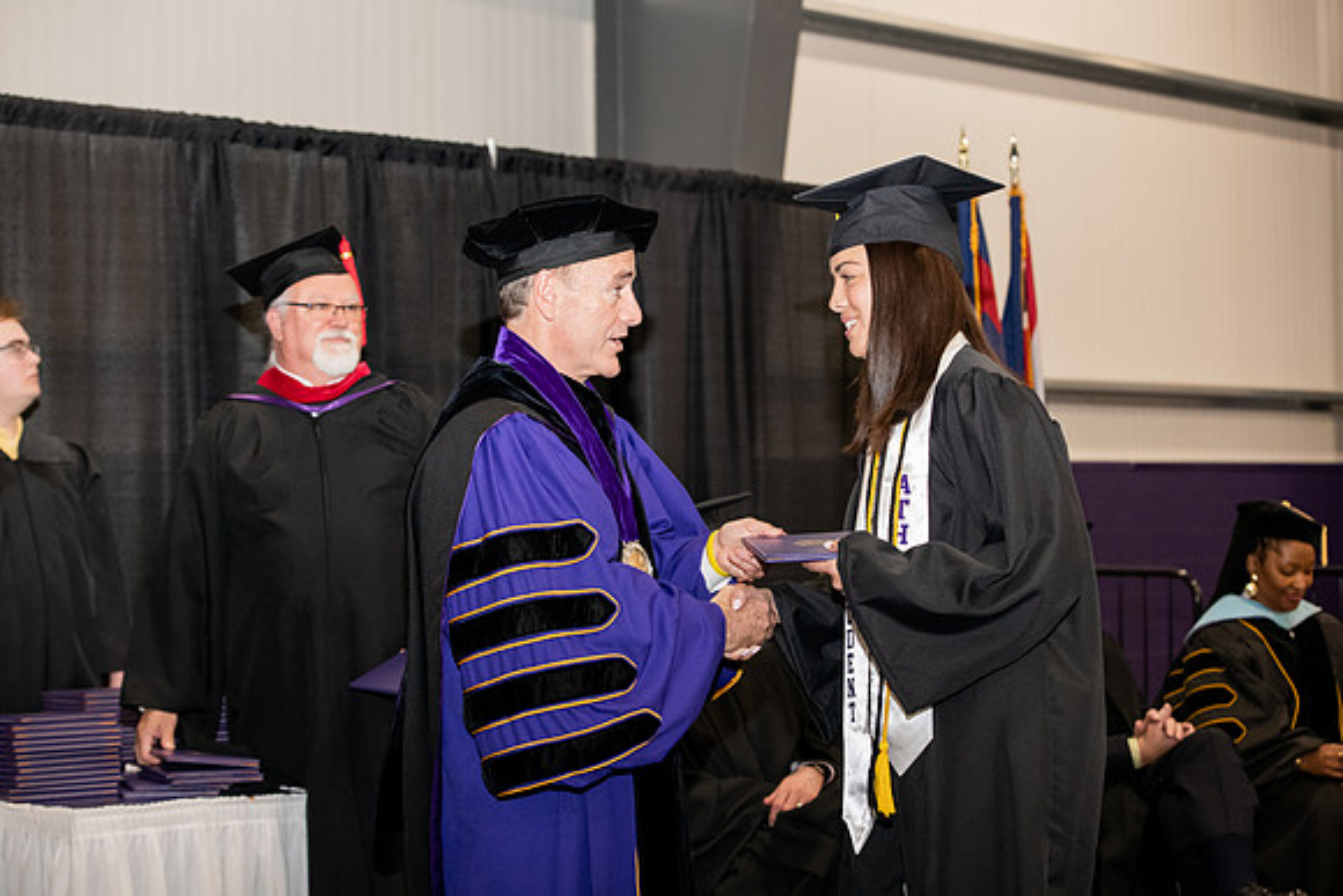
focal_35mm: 70
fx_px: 2612
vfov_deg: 19.5
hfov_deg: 28.8
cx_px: 672
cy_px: 448
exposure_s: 1/200
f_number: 5
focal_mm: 70
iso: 2000
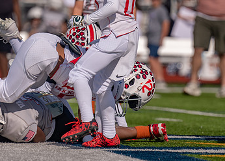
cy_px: 64
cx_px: 52
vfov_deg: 2.9
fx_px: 3214
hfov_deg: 4.0
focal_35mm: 503
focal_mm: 242
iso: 160
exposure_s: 1/5000
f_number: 4
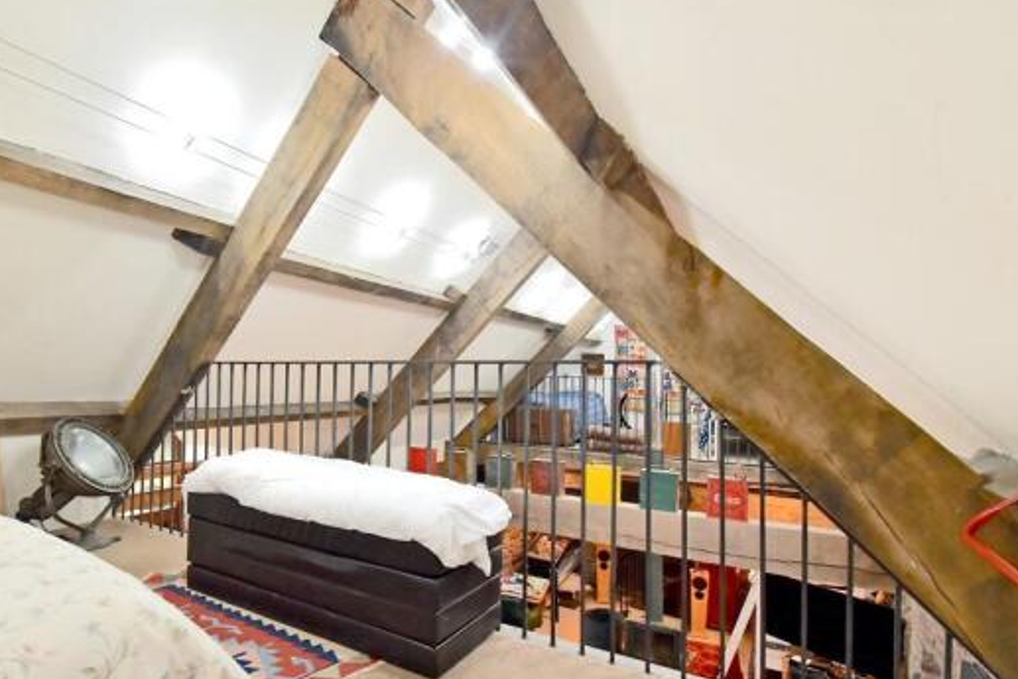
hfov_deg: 85.3
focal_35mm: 19
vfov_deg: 64.4
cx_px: 385
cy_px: 373
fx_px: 537
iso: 800
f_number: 9
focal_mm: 10
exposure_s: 1/6
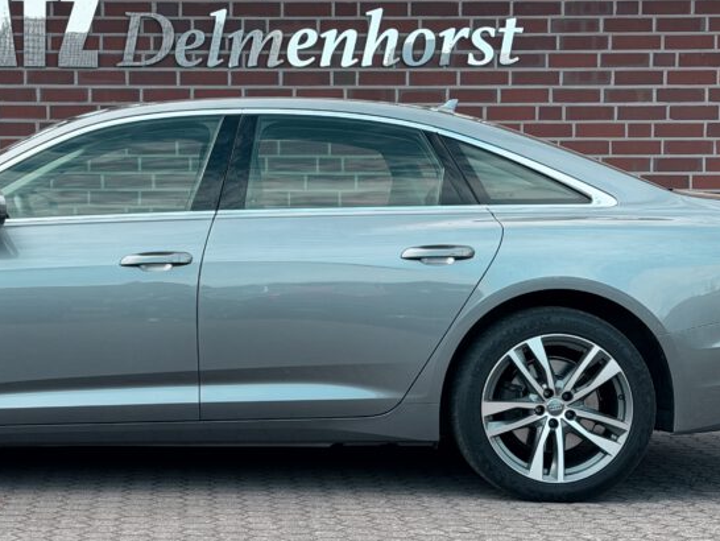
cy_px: 286
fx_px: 1873
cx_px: 164
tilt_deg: -2.0
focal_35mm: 90
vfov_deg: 16.4
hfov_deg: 21.5
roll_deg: -0.3
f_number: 1.78
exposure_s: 1/846
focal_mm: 6.76
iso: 80
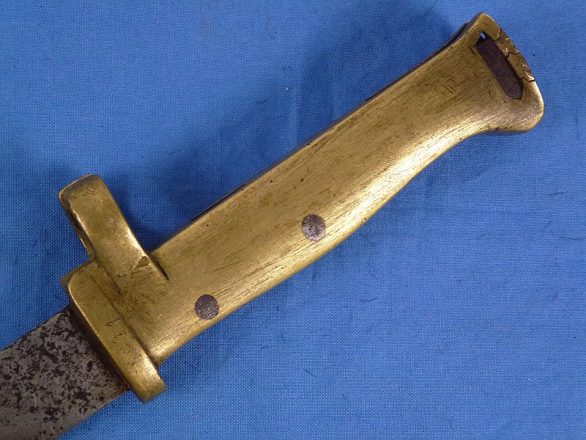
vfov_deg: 18.0
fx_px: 1388
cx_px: 293
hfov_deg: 23.8
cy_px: 220
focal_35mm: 82
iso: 320
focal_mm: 14.8
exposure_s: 1/80
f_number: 4.8
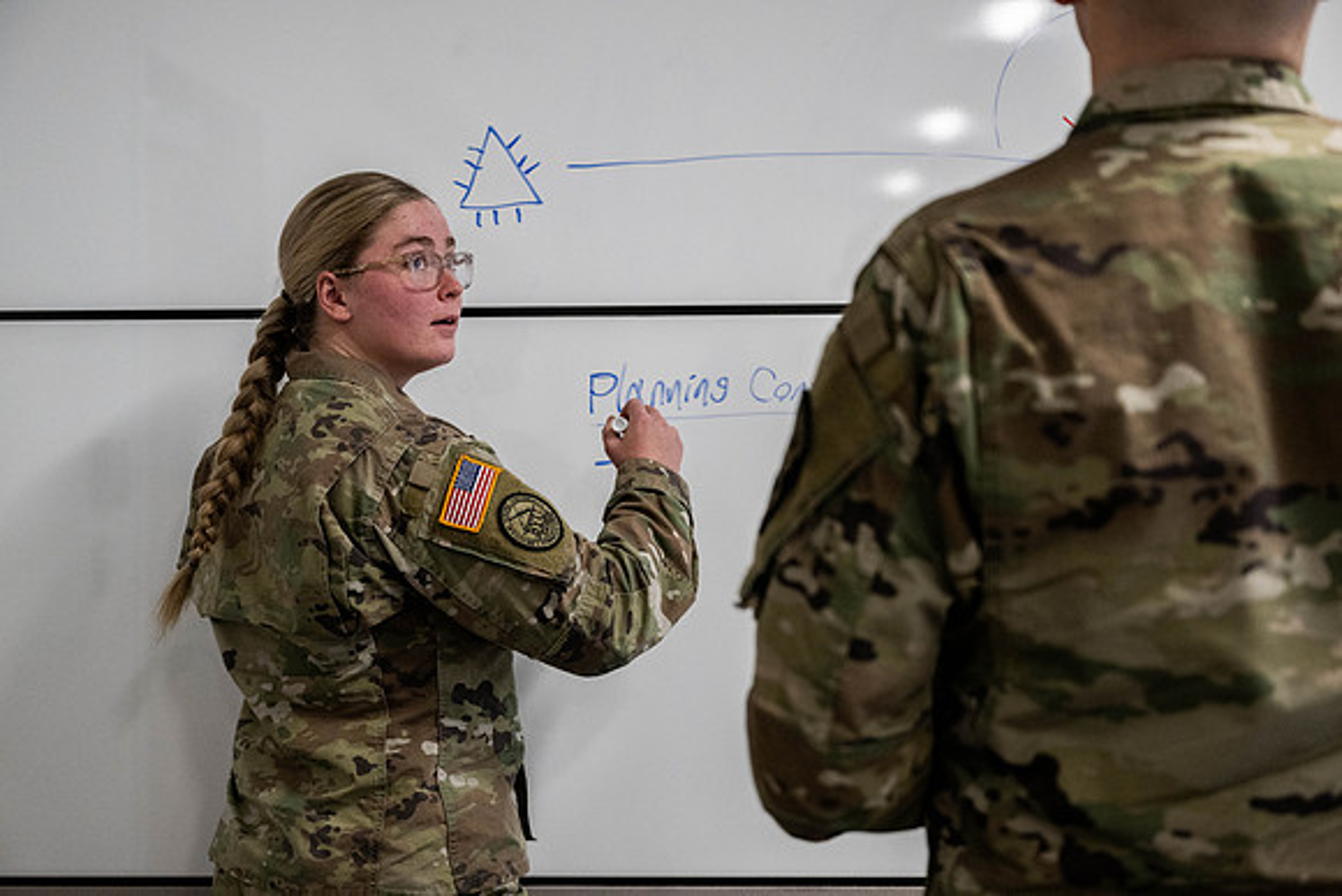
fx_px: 1902
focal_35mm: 51
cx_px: 671
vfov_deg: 26.5
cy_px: 448
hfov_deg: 38.9
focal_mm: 51
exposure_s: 1/400
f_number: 4
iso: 2500
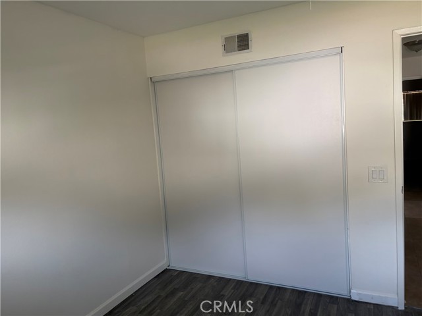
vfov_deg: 53.1
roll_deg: +3.7
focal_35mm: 26
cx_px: 211
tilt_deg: -5.4
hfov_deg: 67.3
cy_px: 158
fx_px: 317
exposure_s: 1/74
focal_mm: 5.96
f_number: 1.6
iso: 125
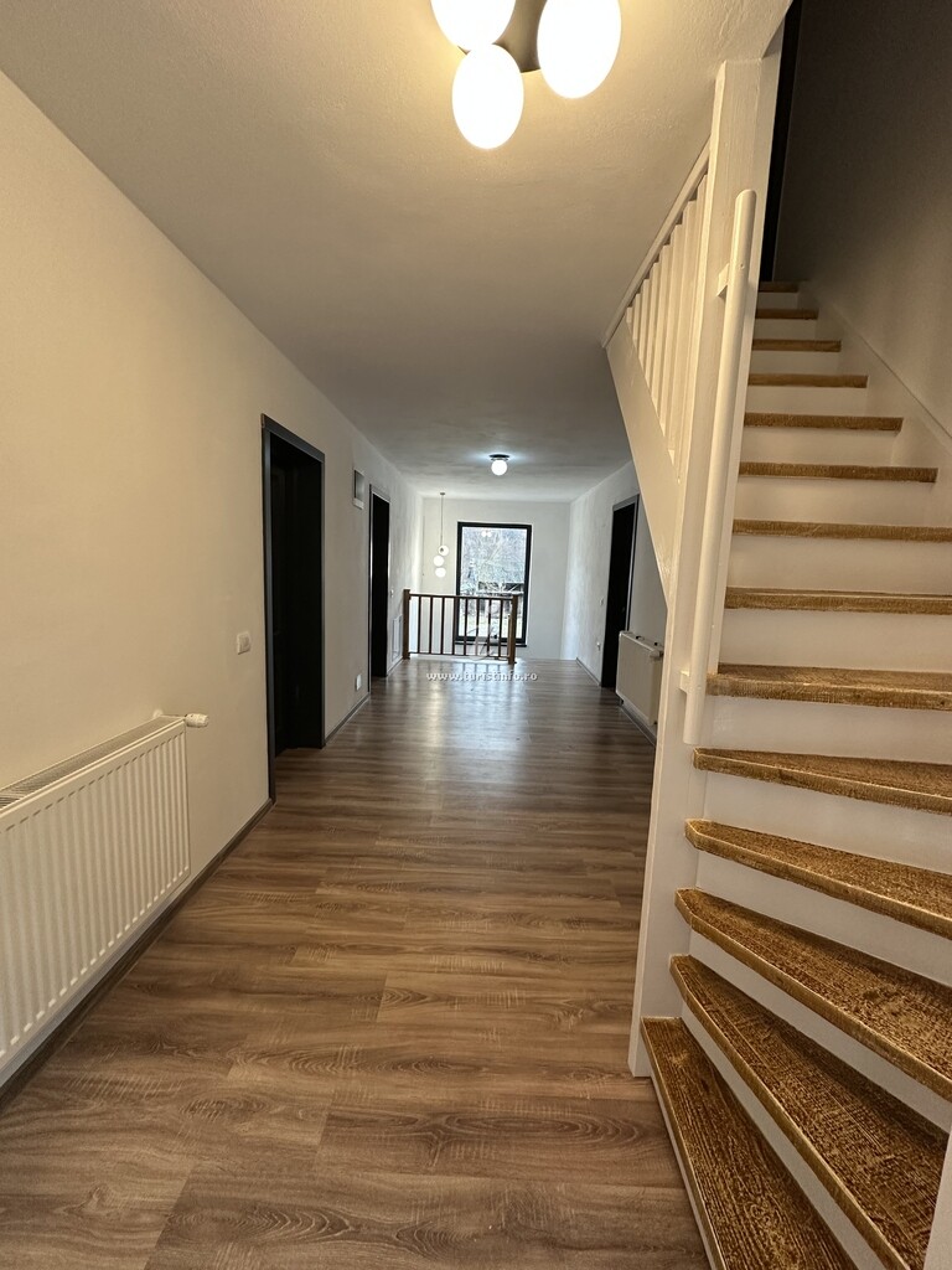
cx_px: 476
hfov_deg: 85.7
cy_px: 635
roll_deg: -3.0
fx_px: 513
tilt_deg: -7.4
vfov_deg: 102.1
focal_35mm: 14
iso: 250
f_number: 2.2
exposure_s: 1/100
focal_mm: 2.22
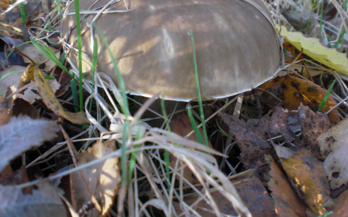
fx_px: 389
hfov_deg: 48.2
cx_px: 175
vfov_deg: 31.2
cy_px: 86
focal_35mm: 41
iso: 200
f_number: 3.1
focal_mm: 6.3
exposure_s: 1/80
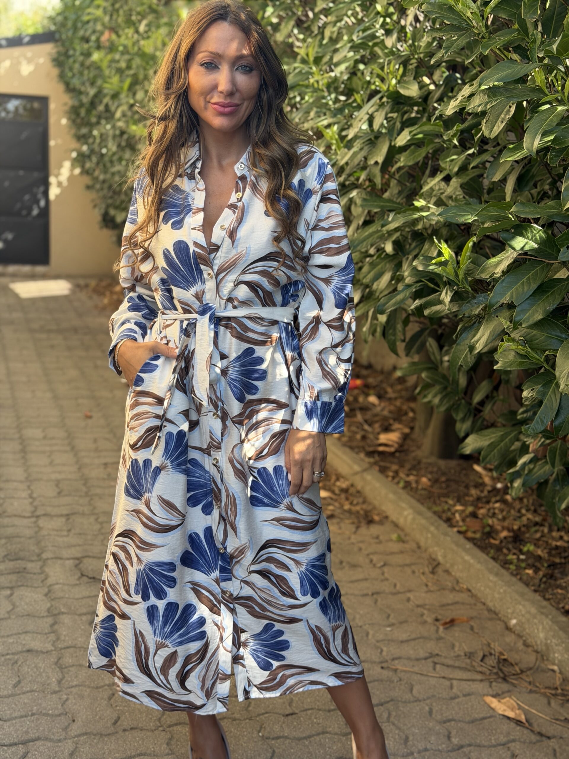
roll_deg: +0.4
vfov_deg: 39.7
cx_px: 284
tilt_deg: -3.3
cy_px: 380
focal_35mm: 48
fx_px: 1052
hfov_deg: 30.3
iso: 64
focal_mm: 6.76
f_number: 1.78
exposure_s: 1/469
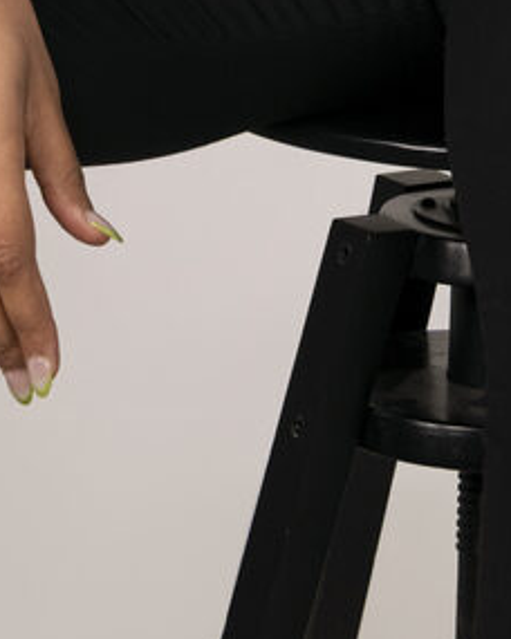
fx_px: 3592
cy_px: -585
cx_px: 309
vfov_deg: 9.6
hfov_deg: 8.1
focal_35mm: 190
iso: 400
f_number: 10
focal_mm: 48
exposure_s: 1/200
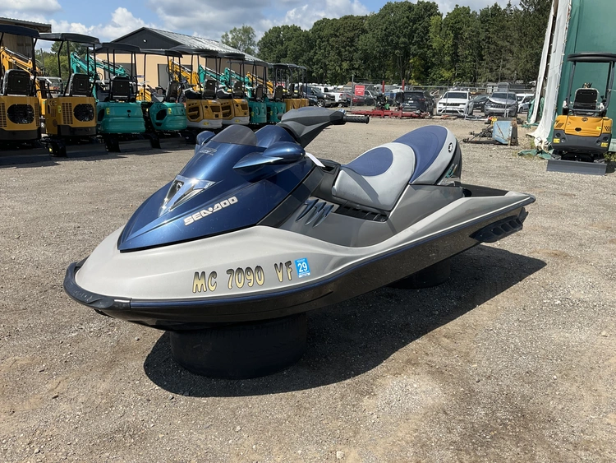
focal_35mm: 29
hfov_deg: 61.6
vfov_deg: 48.3
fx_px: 516
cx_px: 308
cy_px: 232
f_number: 1.8
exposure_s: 1/1848
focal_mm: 3
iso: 25
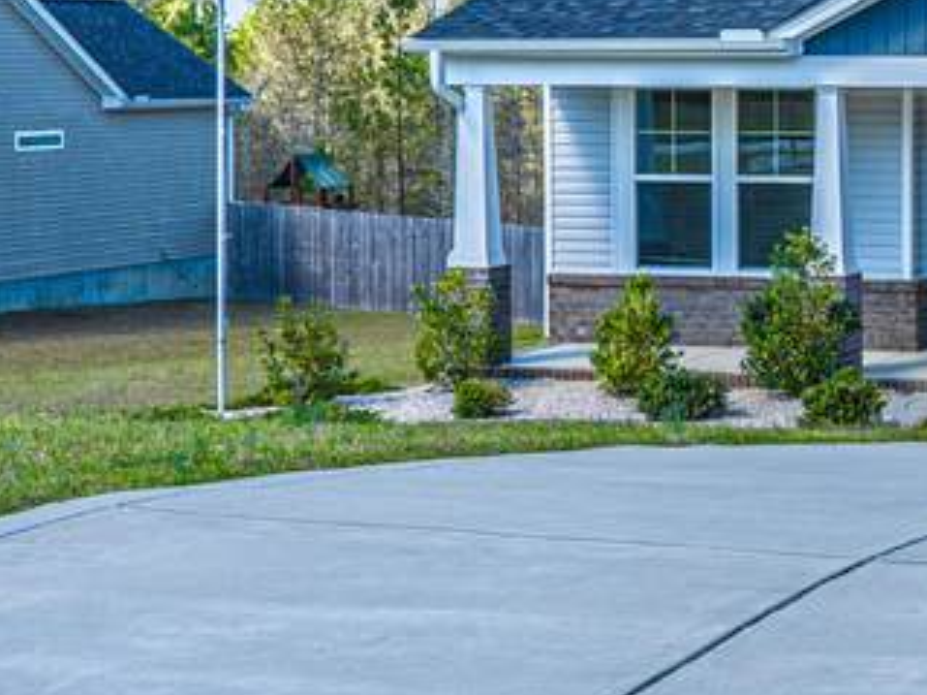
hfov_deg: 19.5
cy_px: 109
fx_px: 2490
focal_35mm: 93
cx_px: 1197
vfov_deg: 15.7
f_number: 8
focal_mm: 24
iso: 50
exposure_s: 1/60
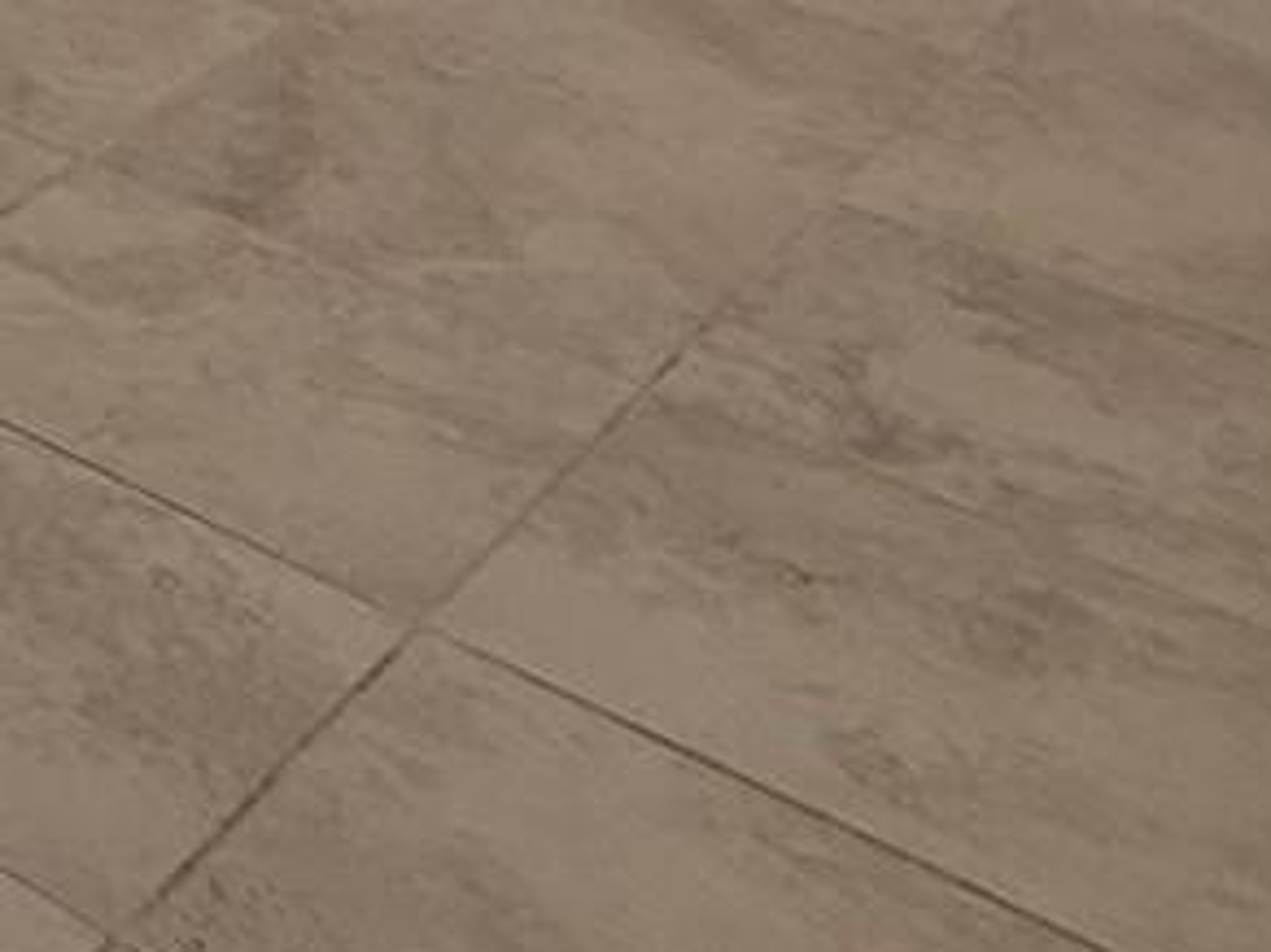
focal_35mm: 77
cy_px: -1083
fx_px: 2826
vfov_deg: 14.8
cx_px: -1328
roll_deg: +0.5
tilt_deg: -4.1
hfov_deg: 17.4
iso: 125
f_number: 2.2
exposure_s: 1/120
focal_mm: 2.22
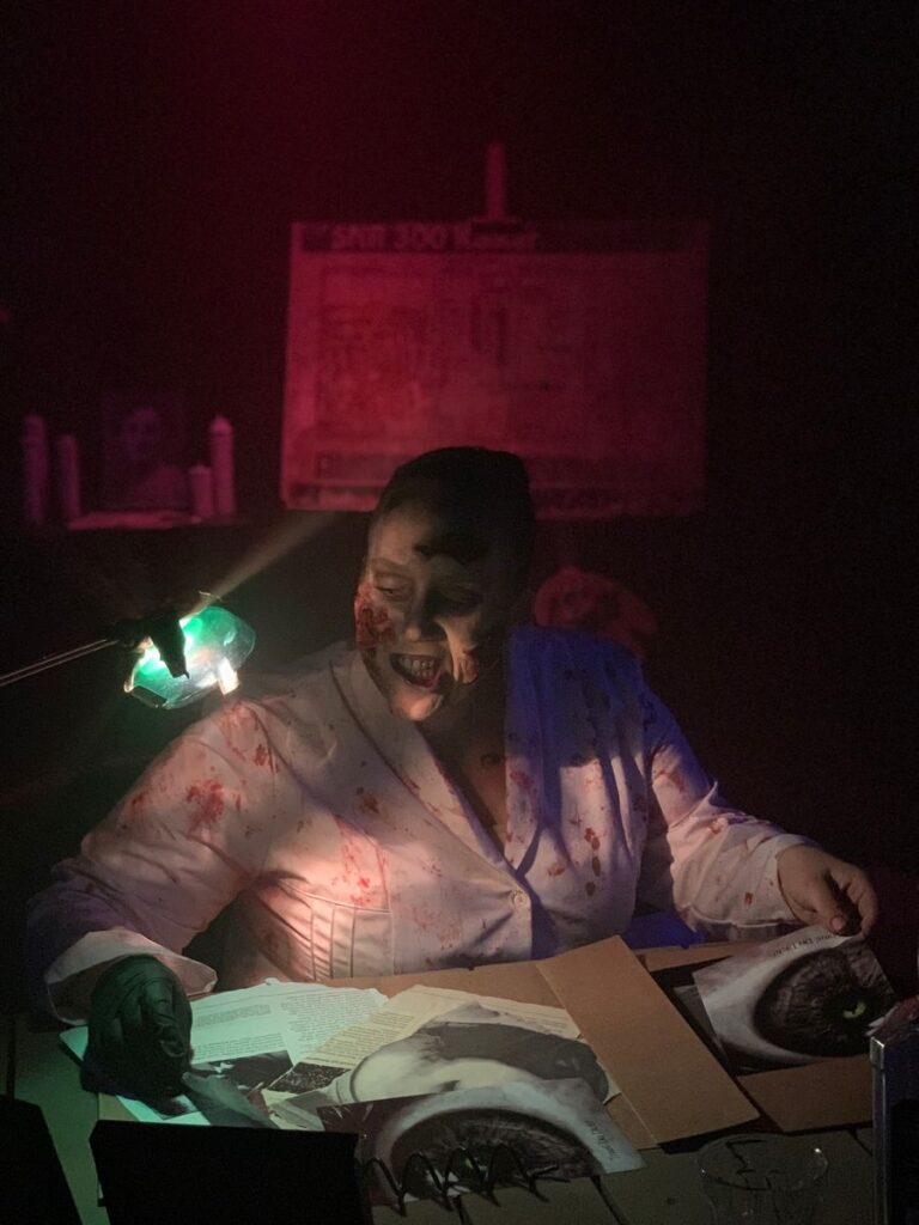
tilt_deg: -8.9
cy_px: 612
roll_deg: +1.3
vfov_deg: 36.8
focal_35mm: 52
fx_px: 1841
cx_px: 460
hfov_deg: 28.0
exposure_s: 1/25
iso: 640
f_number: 2.4
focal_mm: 6
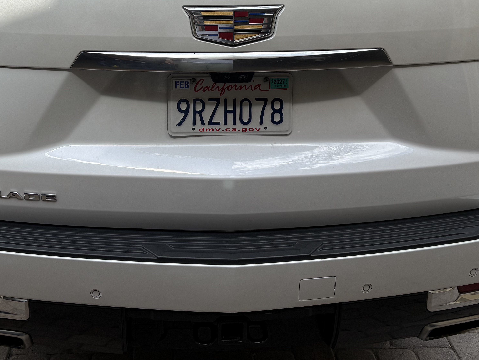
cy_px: 47
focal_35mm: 50
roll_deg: -1.0
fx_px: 692
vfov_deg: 28.2
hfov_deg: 38.0
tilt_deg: -18.3
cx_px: 184
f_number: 1.6
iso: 50
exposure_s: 1/1239
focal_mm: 5.96
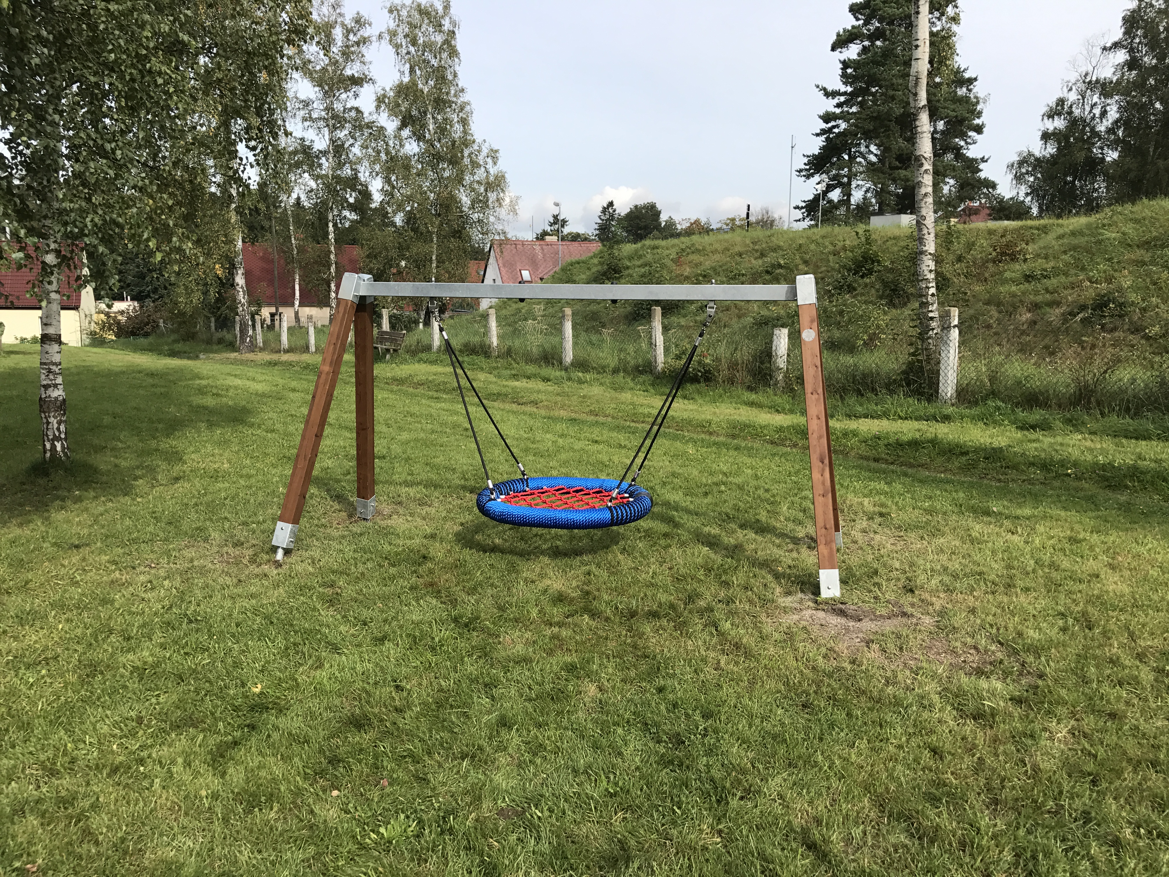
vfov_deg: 49.7
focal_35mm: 28
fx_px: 946
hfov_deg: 63.4
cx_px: 584
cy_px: 438
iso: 20
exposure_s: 1/1389
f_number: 1.8
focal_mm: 3.99
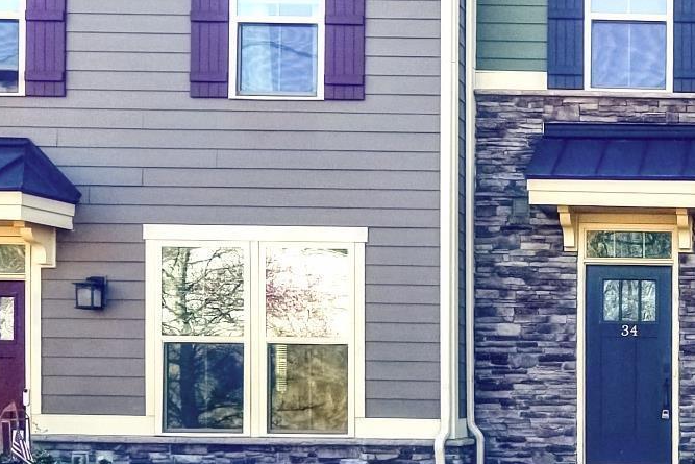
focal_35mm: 48
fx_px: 927
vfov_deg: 26.9
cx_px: 799
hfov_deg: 34.4
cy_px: 27
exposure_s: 1/250
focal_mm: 11
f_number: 8
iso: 200
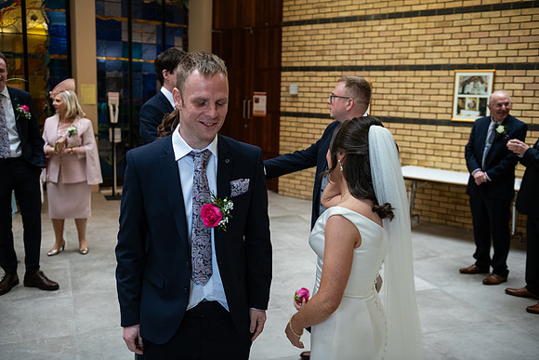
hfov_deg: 53.1
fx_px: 539
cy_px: 180
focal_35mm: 36
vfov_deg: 36.9
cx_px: 270
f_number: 3.5
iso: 800
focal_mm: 36
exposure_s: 1/160
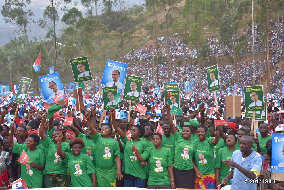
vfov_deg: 19.0
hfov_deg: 28.1
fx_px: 568
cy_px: 95
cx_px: 142
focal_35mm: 72
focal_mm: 72
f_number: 6.3
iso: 500
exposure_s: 1/800
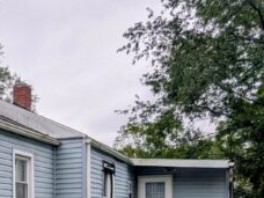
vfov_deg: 25.2
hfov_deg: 31.7
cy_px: 217
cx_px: -22
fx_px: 412
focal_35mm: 54
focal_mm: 2.35
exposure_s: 1/226
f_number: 2.2
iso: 51
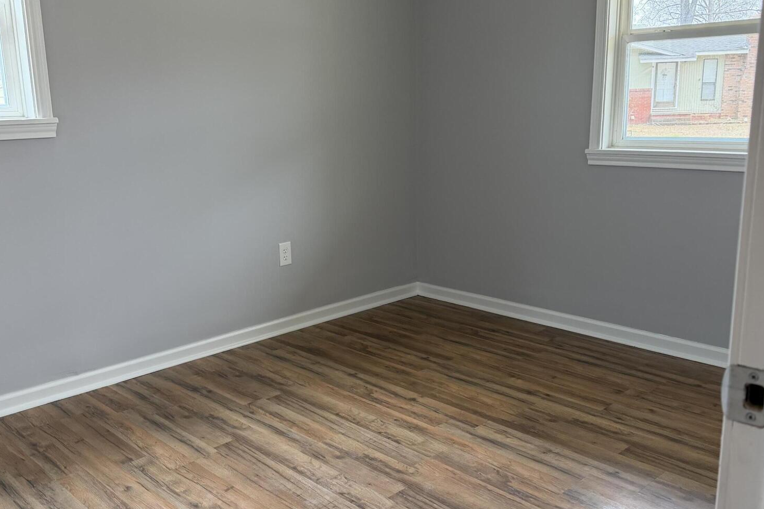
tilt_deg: -12.9
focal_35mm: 34
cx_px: 379
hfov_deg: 55.8
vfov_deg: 38.9
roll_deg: +1.8
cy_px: 260
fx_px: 722
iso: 250
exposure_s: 1/120
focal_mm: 6.76
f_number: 1.78
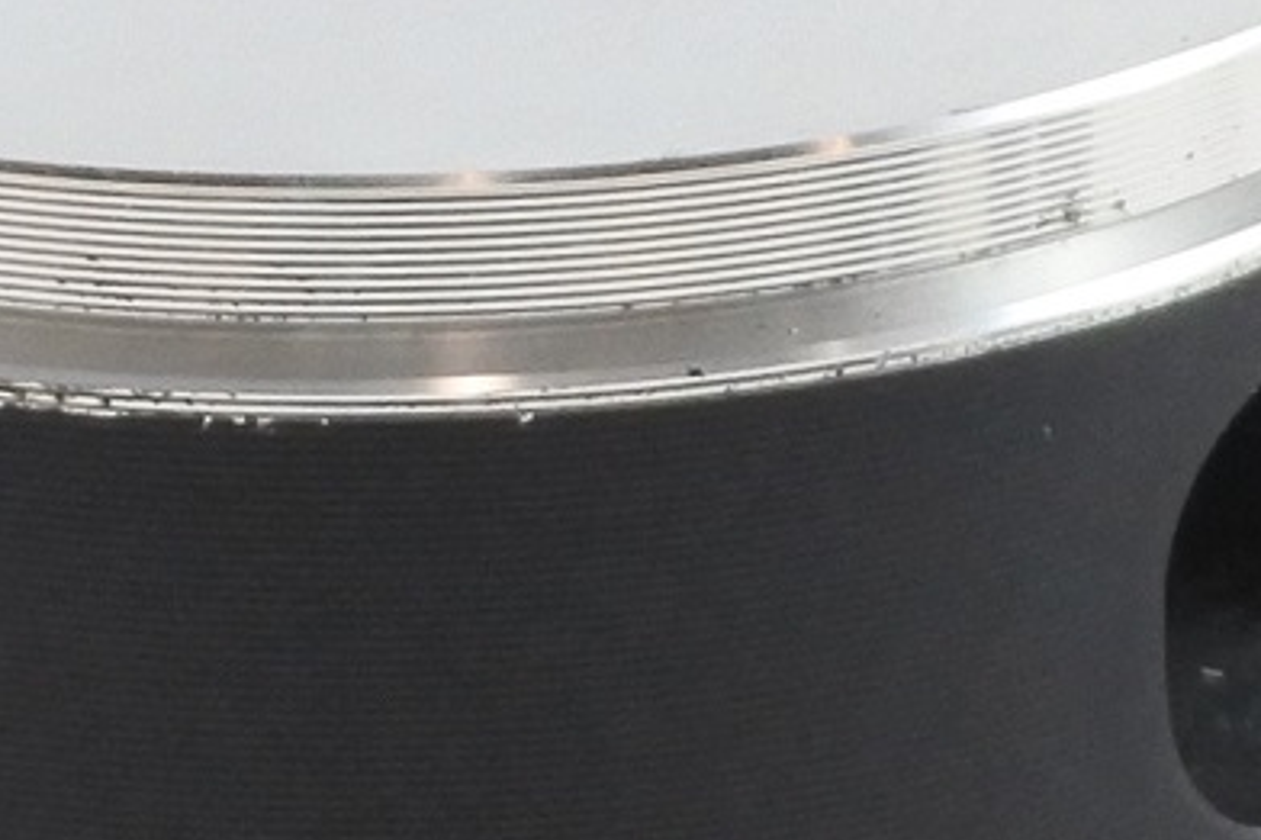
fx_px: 8438
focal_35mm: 241
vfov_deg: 5.7
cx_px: 383
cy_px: 829
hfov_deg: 8.5
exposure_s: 1/125
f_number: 4.5
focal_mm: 17.2
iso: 640
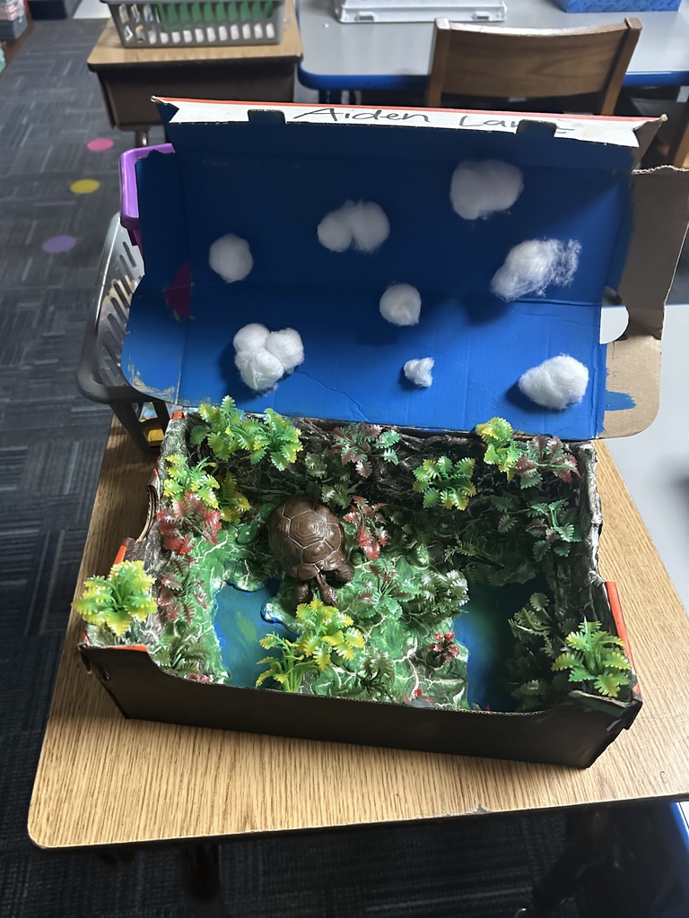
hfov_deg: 56.8
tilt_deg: -47.5
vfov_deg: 71.6
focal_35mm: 24
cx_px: 344
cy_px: 459
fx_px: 637
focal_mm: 6.86
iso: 1000
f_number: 1.78
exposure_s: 1/40
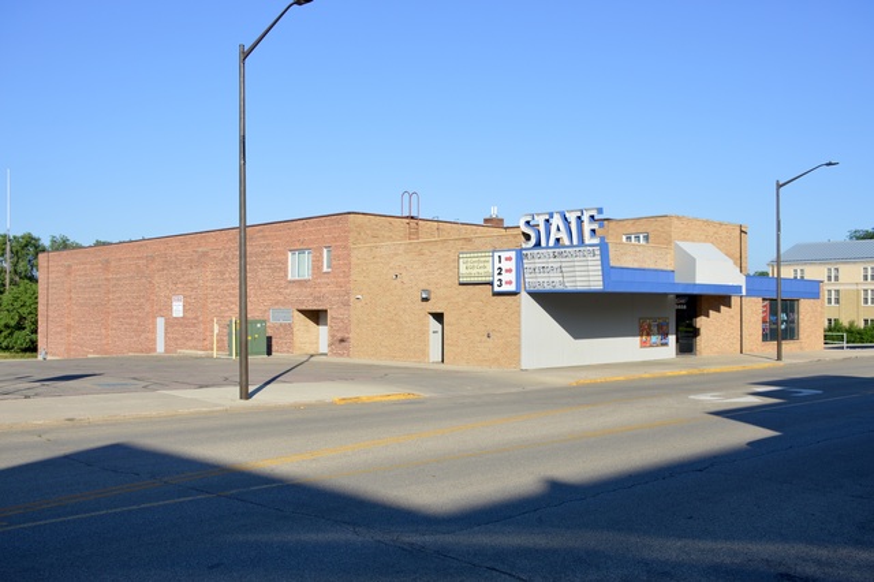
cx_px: 437
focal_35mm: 36
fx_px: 874
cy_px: 291
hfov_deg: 53.2
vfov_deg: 36.8
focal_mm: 24
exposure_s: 1/250
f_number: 8
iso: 100
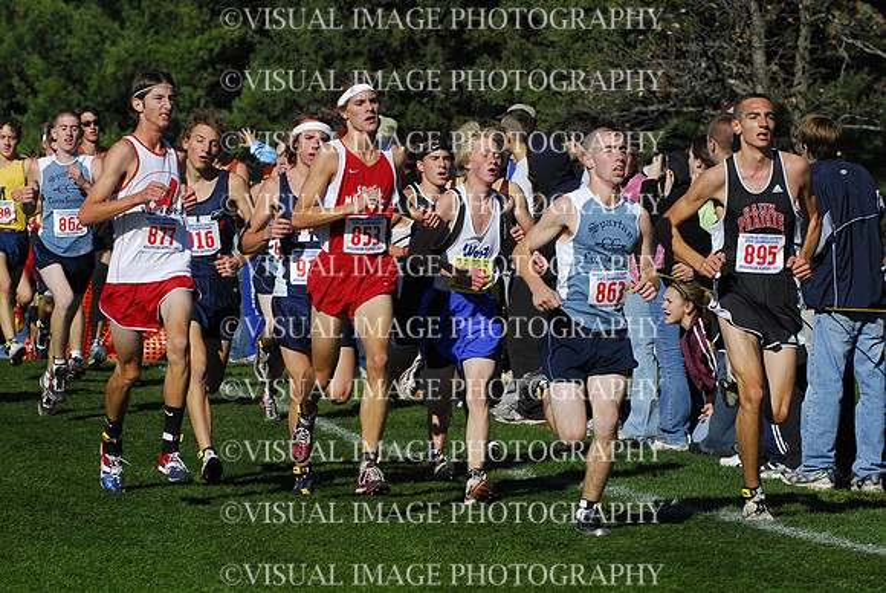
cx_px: 443
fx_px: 4804
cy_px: 296
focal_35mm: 195
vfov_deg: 7.1
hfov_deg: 10.5
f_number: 7.1
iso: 400
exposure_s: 1/1600
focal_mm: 130
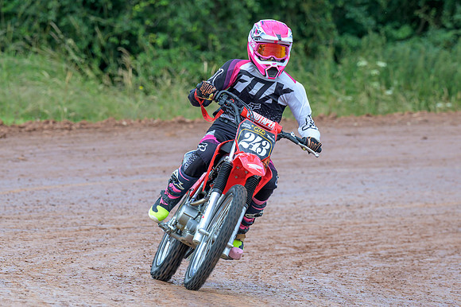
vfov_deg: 3.6
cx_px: 265
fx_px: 4903
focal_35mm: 383
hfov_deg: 5.4
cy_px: 175
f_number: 5
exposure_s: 1/320
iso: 140
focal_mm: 200
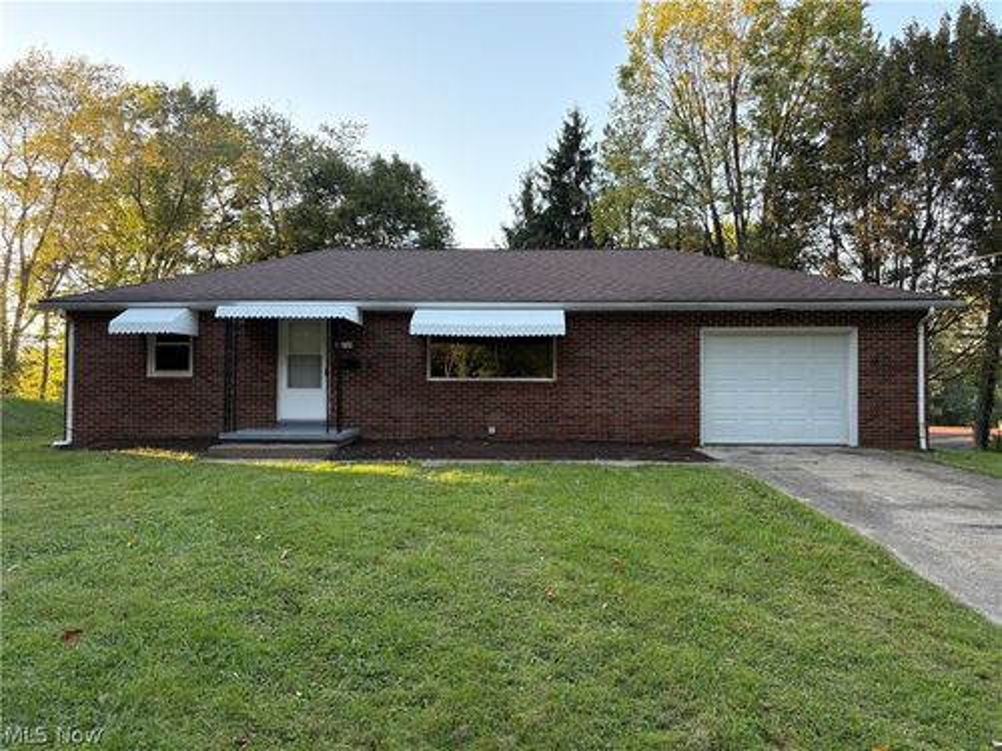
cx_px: 501
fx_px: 753
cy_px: 376
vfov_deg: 53.1
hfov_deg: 67.3
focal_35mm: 26
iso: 80
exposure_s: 1/243
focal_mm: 5.96
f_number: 1.6
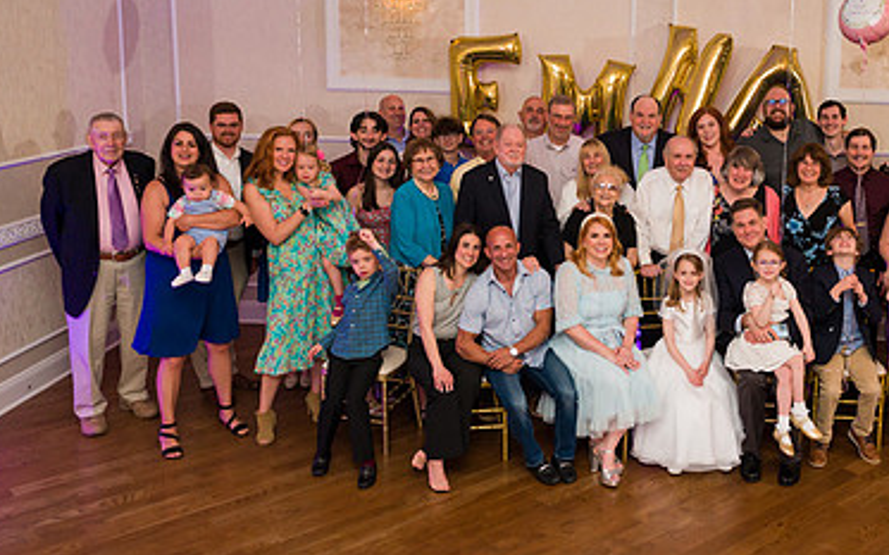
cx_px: 636
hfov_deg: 50.0
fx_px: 921
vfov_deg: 33.3
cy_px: 183
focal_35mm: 38
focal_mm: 24
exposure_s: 1/200
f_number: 5
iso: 1250
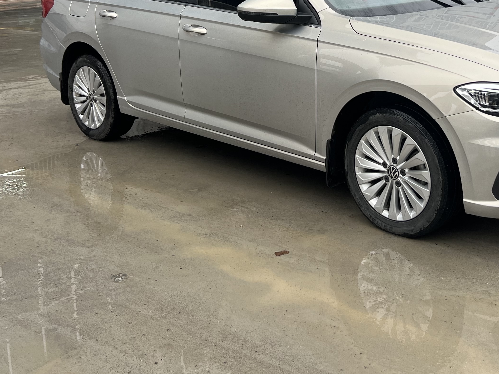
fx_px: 721
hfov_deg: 37.6
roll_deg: +1.4
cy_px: 43
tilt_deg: -8.9
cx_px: 353
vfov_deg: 28.1
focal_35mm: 50
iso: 50
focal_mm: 5.7
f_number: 1.5
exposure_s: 1/407
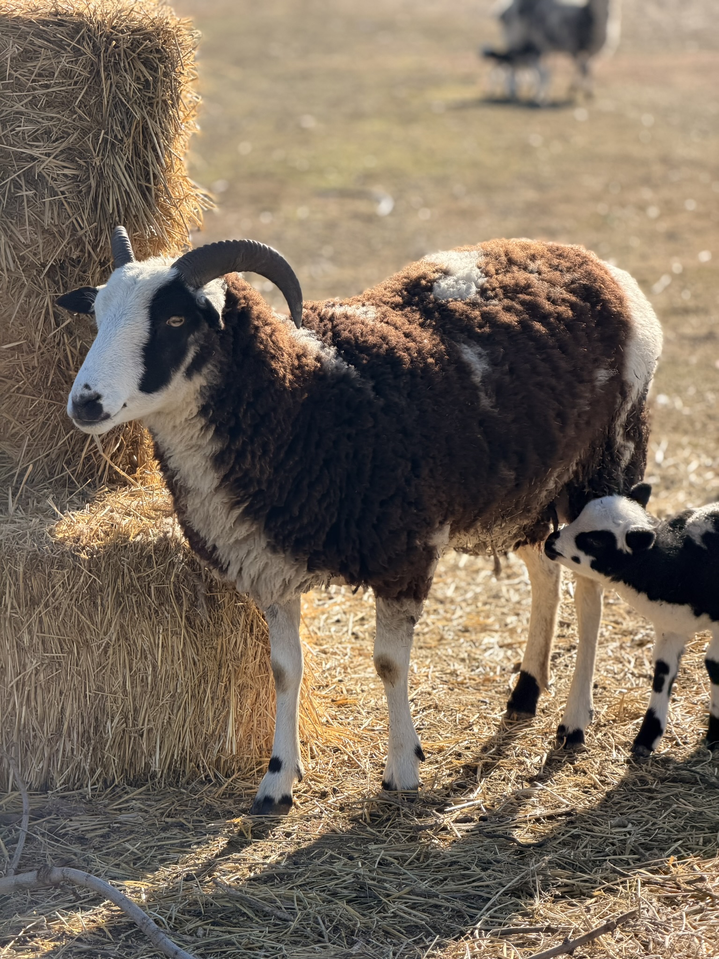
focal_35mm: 100
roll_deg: +0.1
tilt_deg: -10.7
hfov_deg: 14.8
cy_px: 480
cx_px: 360
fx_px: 2769
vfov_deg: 19.6
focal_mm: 16.89
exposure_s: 1/619
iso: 50
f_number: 2.8
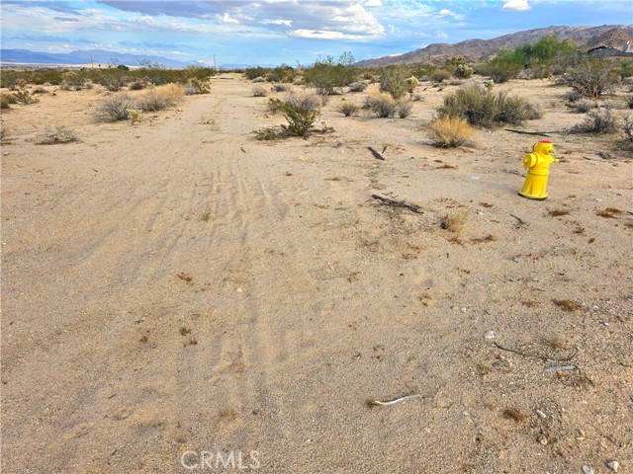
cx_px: 316
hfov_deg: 73.9
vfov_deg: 58.9
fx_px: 421
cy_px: 237
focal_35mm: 23
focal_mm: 6.3
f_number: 1.7
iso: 12
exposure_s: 1/286
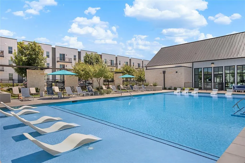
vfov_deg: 57.2
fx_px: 150
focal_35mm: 22
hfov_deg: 78.6
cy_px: 82
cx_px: 122
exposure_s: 1/500
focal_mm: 15
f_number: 8
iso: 100
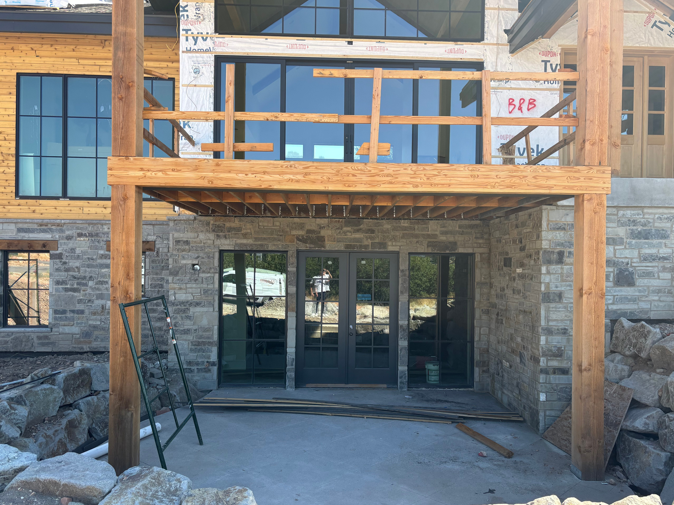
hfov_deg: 61.6
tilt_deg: -1.4
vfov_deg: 48.2
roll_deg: -0.4
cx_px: 347
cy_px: 276
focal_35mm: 29
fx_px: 565
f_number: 1.6
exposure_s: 1/510
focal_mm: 5.96
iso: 50
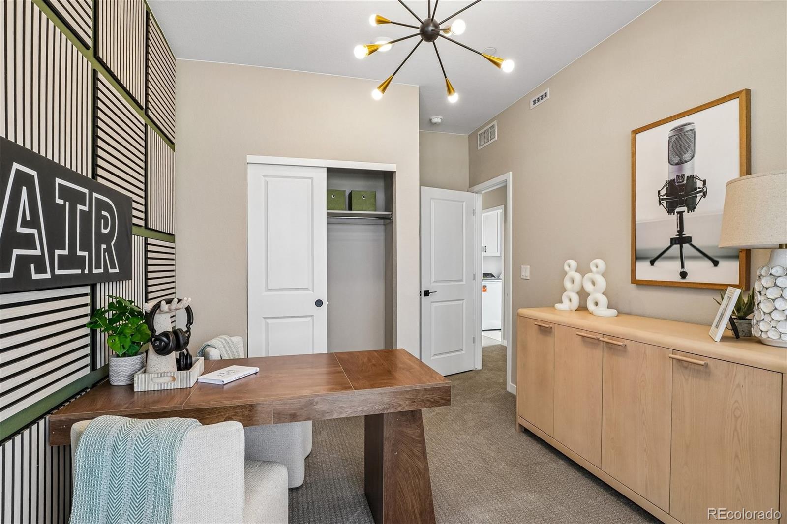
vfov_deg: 72.0
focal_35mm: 16
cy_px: 262
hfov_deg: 95.0
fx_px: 361
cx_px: 394
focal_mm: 11
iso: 200
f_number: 8
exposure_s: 1/30
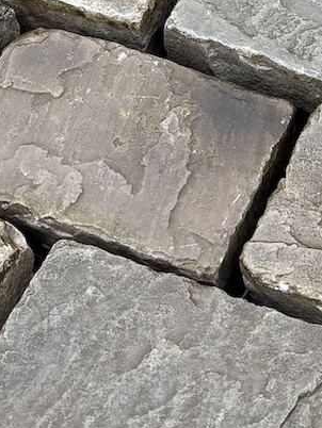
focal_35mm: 127
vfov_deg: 14.4
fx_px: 1573
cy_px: -235
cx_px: 322
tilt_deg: -35.2
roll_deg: -1.0
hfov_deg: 11.6
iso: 50
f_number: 1.6
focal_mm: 5.96
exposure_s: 1/687
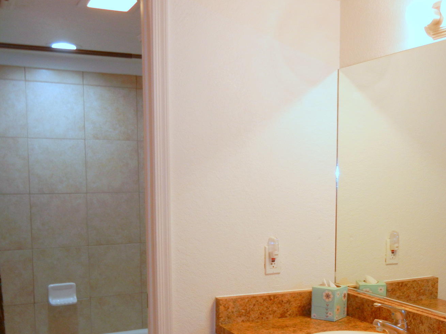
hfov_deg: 40.2
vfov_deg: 30.5
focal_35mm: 47
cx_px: 273
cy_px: 237
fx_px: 606
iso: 164
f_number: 3.5
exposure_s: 1/35.6
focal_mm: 5.4
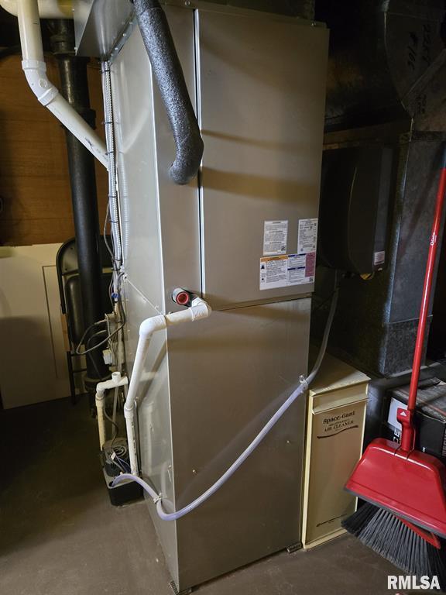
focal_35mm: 23
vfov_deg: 73.9
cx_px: 223
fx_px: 395
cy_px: 298
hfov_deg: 58.9
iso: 1000
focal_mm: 5.4
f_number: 1.8
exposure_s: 1/60
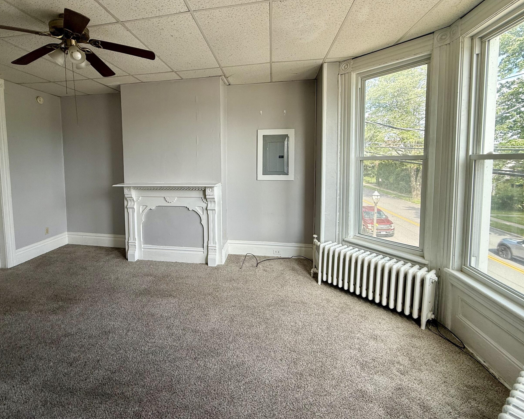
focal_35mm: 17
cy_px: 180
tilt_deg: -3.5
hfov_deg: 89.0
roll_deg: +0.4
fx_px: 264
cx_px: 222
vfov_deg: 76.5
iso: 50
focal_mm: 2.22
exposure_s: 1/120
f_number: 2.2
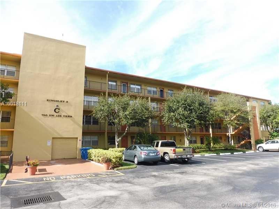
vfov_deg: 56.8
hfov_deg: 71.6
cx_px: 140
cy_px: 104
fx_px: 193
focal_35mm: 24
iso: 200
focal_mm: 4.3
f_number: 4
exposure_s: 1/640
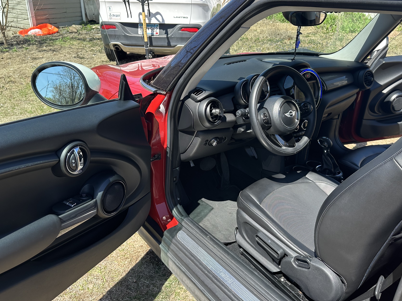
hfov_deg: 61.6
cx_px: 212
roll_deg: -1.7
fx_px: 337
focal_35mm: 29
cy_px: 151
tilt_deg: -26.2
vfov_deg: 48.2
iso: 80
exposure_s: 1/971
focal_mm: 6.86
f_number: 1.78
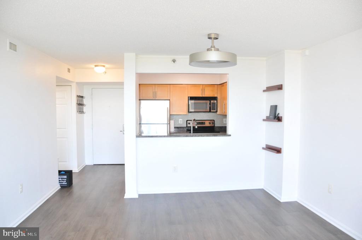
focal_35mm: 27
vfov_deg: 47.8
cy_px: 120
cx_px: 181
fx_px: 271
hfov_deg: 67.4
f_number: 4
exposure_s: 1/125
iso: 1000
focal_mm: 18
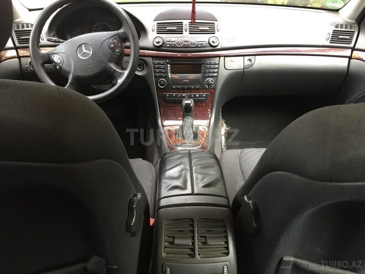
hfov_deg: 61.7
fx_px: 306
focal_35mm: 29
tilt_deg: -27.4
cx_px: 182
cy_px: 137
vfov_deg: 48.2
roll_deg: -0.7
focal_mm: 4.15
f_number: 2.2
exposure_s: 1/33
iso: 125
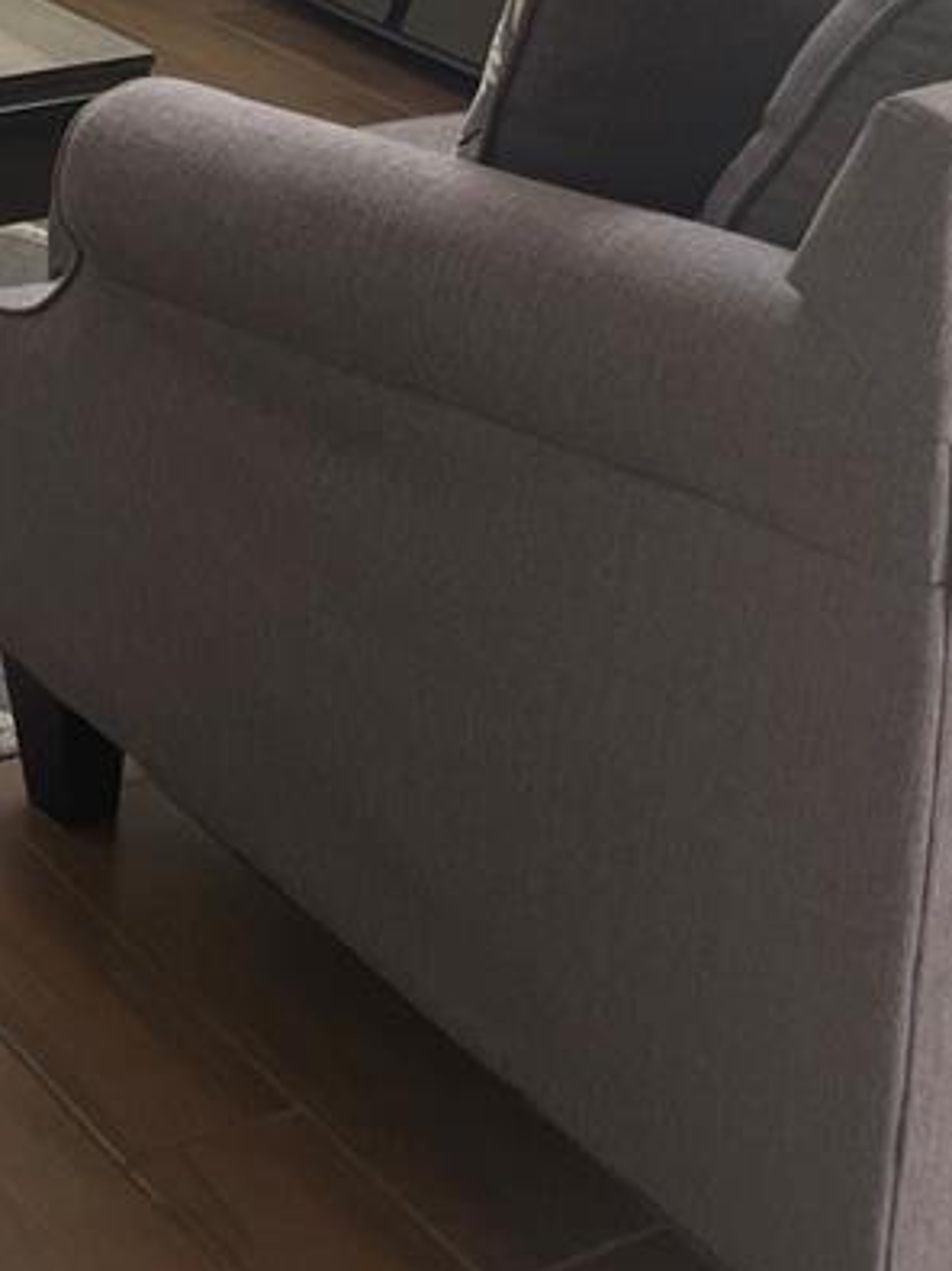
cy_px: -598
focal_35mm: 76
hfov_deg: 17.7
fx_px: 2788
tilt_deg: -6.3
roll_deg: -0.1
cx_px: -408
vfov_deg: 21.7
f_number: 1.6
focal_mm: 5.1
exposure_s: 1/121
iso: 64
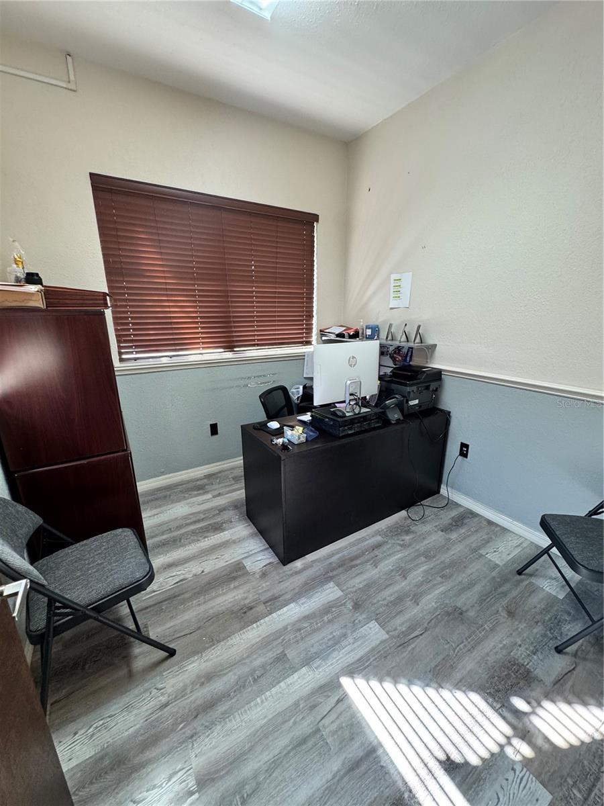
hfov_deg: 85.7
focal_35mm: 14
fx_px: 326
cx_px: 302
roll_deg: +1.3
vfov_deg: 102.1
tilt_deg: -16.2
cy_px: 403
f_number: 2.2
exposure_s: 1/60
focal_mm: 2.22
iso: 200
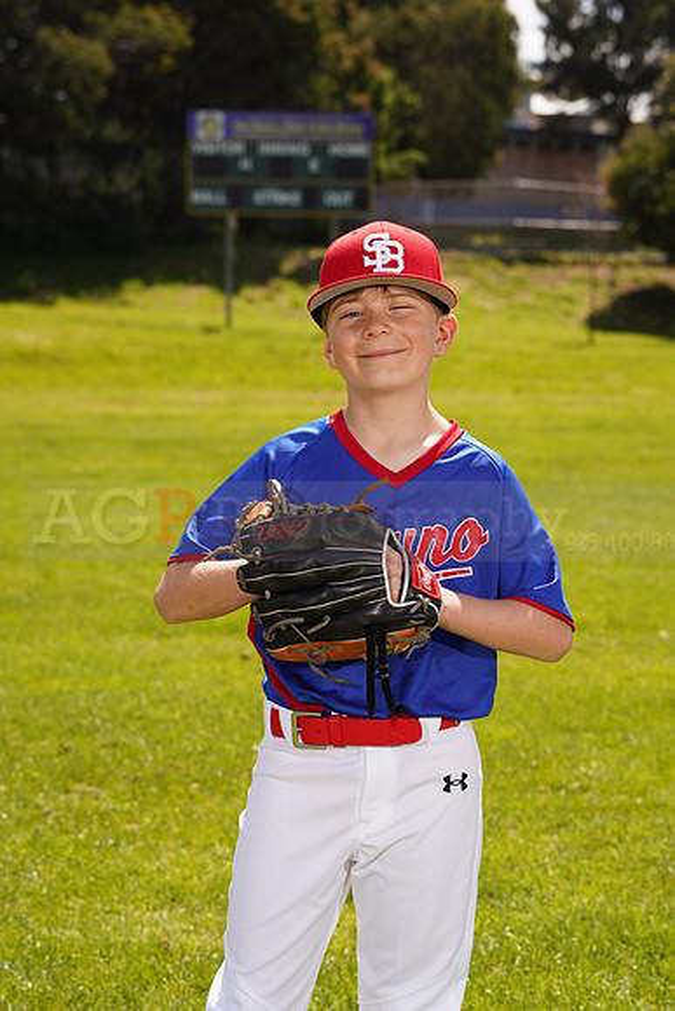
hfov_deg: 13.7
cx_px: 338
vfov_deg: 20.4
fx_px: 2811
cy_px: 506
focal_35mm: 100
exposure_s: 1/160
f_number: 9
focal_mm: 100
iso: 100
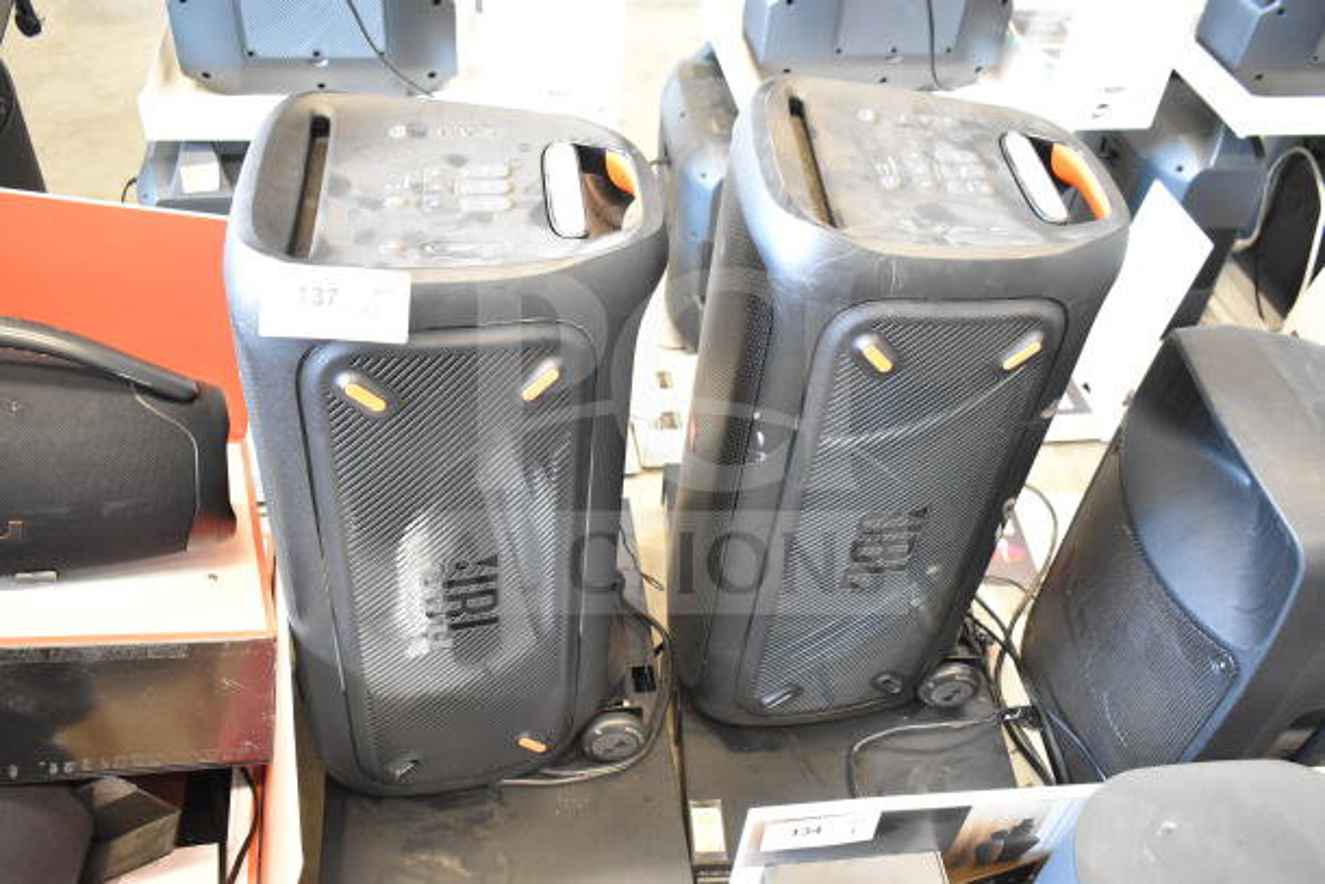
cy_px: 442
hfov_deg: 59.5
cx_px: 662
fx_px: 1160
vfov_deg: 41.7
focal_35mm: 32
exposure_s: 1/30
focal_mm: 21
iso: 3200
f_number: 3.8
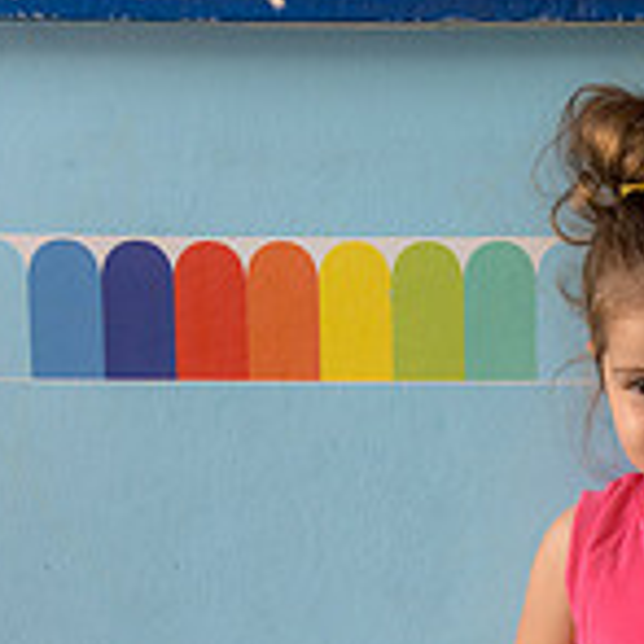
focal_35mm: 221
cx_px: 626
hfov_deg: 7.9
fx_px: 4652
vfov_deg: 7.8
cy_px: 924
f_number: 5.6
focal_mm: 85
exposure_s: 1/160
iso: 1600
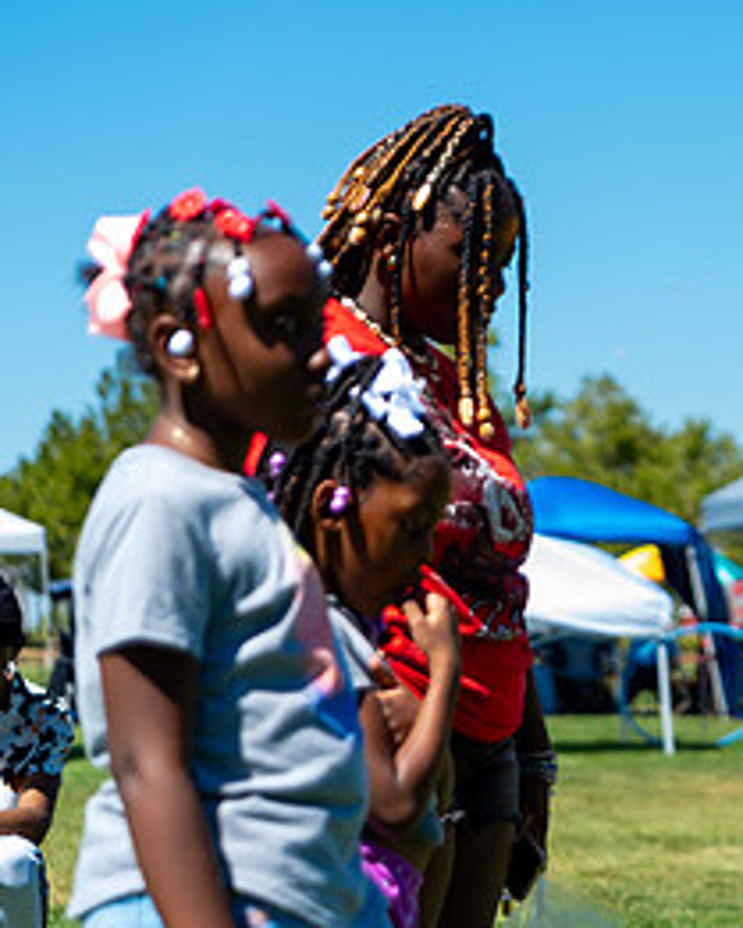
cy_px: 482
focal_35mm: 142
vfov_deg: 13.6
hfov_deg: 10.6
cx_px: 1003
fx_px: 3901
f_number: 2.8
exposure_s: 1/1250
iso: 160
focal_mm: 68
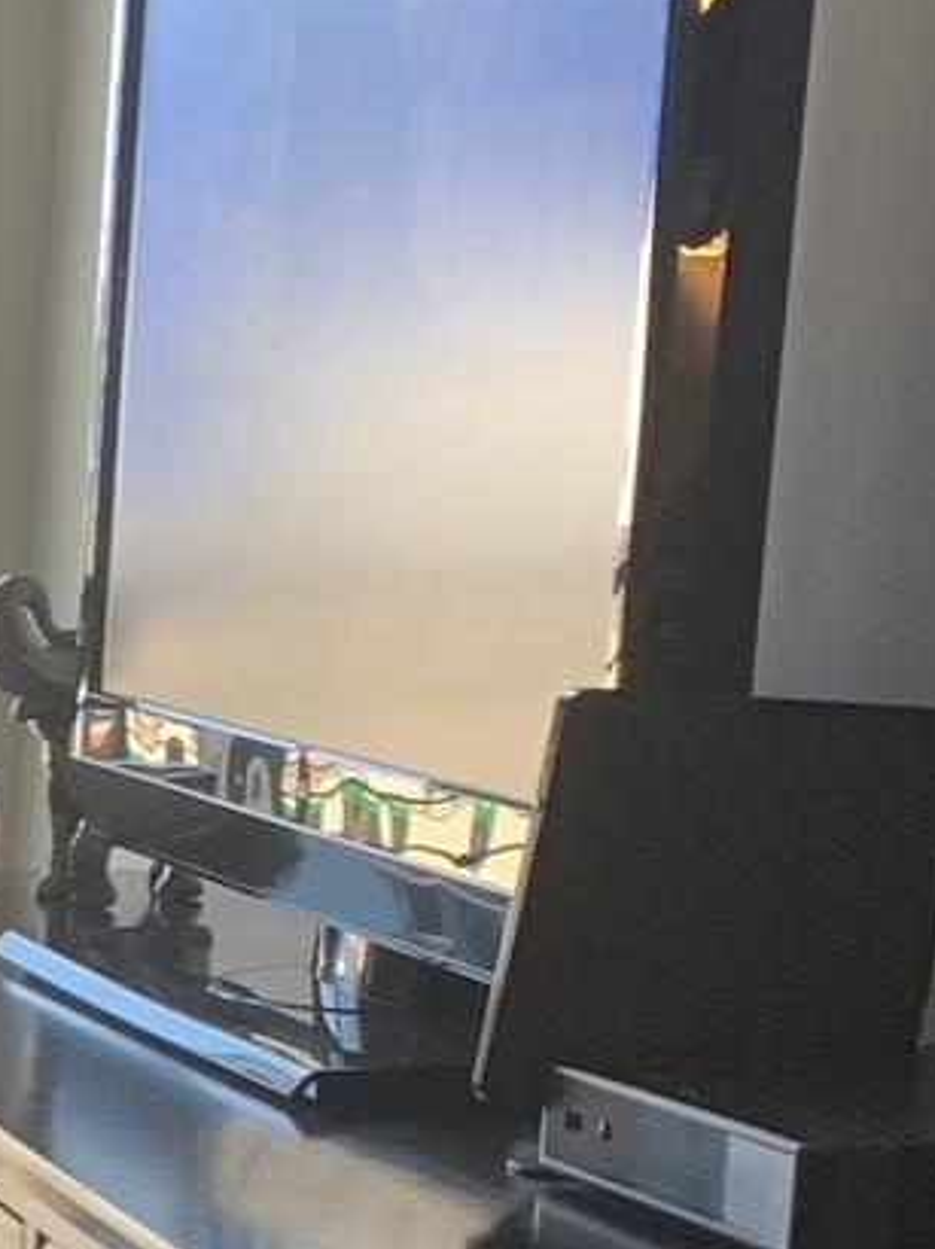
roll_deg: +1.0
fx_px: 4687
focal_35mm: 130
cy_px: 1496
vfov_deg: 14.7
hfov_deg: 9.4
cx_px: -1727
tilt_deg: -12.2
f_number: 1.8
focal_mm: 4.25
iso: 50
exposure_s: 1/120
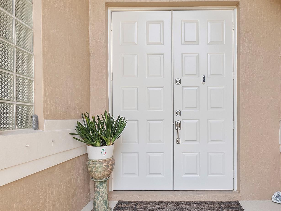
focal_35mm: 24
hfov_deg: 70.5
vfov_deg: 56.5
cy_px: 124
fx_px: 195
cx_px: 176
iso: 250
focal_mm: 10
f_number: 8
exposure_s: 1/100
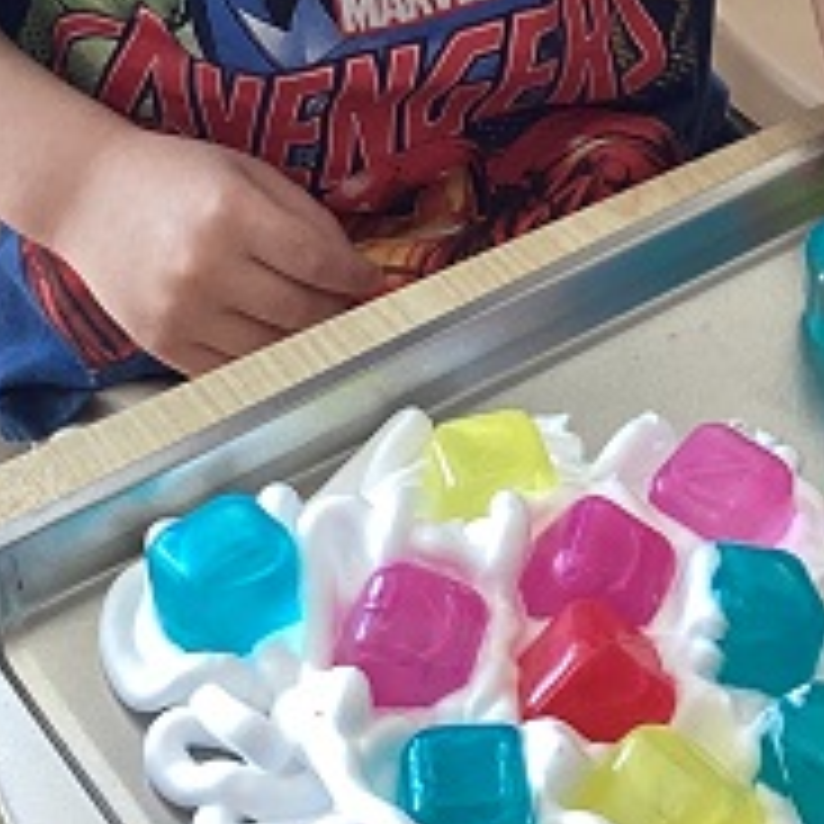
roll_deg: -1.2
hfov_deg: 17.4
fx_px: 2693
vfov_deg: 16.8
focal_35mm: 100
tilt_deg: -35.2
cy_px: -104
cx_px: 531
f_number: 2.4
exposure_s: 1/50
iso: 64
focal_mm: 3.3
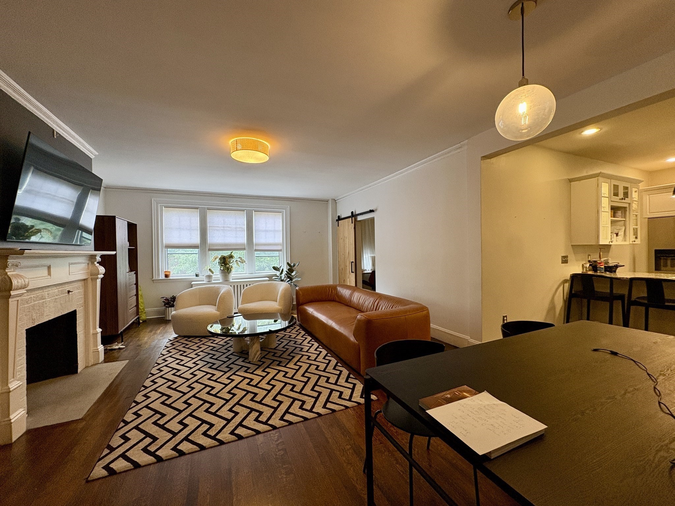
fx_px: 273
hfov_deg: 102.1
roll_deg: +0.2
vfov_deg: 85.7
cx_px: 338
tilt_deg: -1.4
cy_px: 253
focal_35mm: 14
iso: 200
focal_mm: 2.22
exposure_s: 1/60
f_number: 2.2
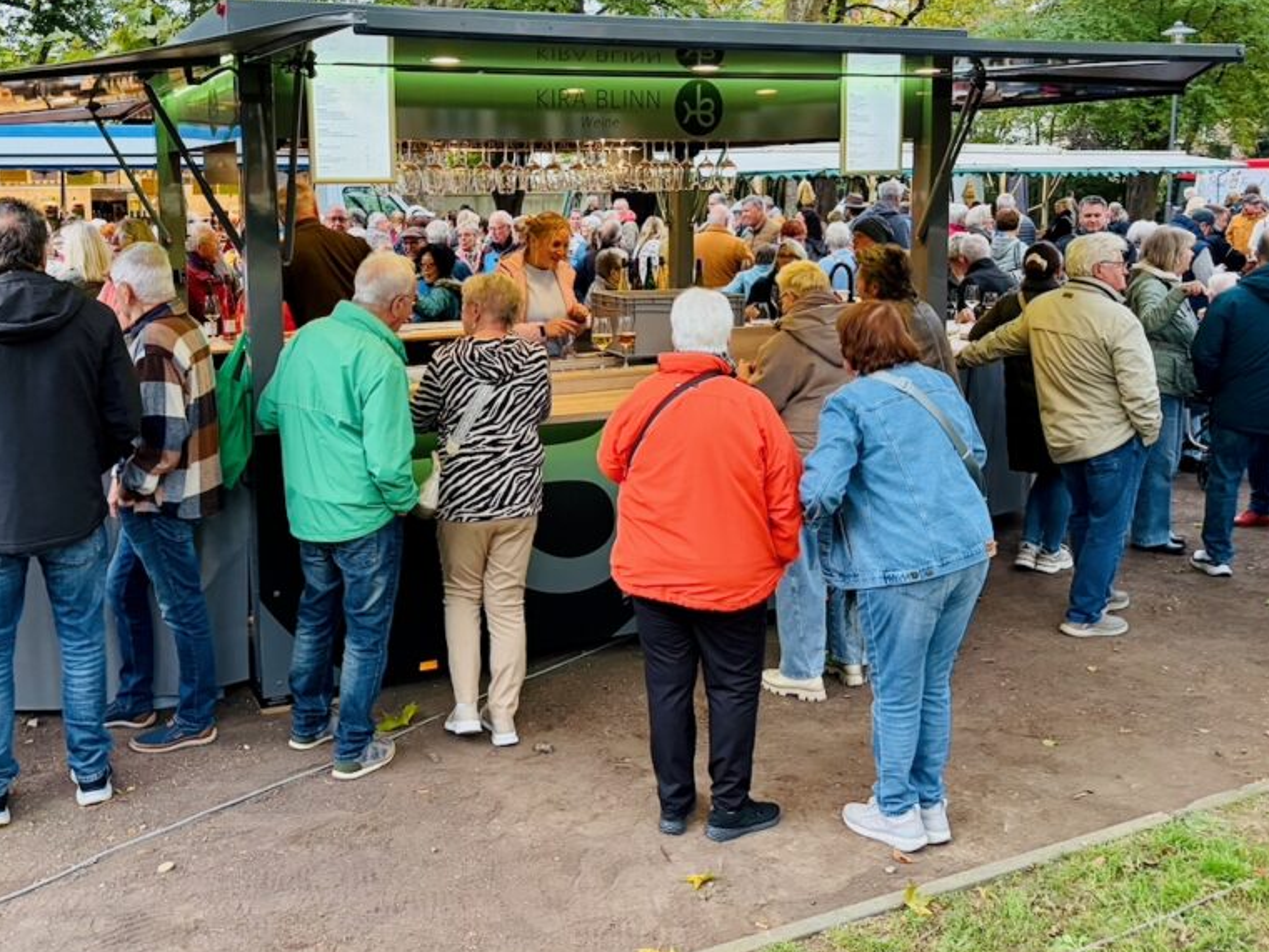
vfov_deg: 40.3
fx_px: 1283
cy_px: 330
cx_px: 554
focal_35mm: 35
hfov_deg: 52.5
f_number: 1.6
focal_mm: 5.96
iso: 125
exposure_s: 1/99
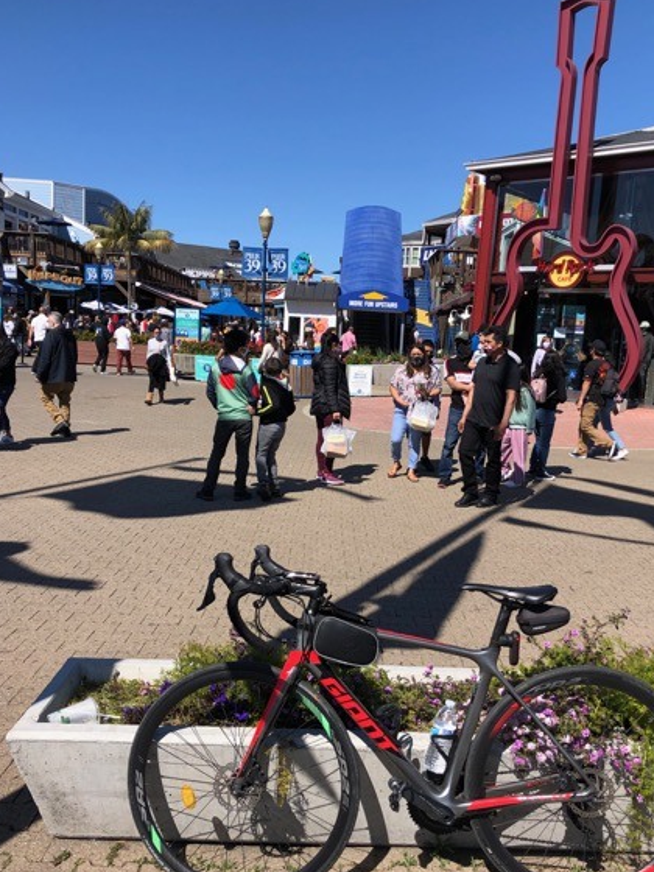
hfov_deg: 44.1
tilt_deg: -8.9
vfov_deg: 56.7
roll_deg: -3.6
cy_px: 476
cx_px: 343
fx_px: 806
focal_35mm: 32
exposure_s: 1/1946
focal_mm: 4
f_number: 1.8
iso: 20
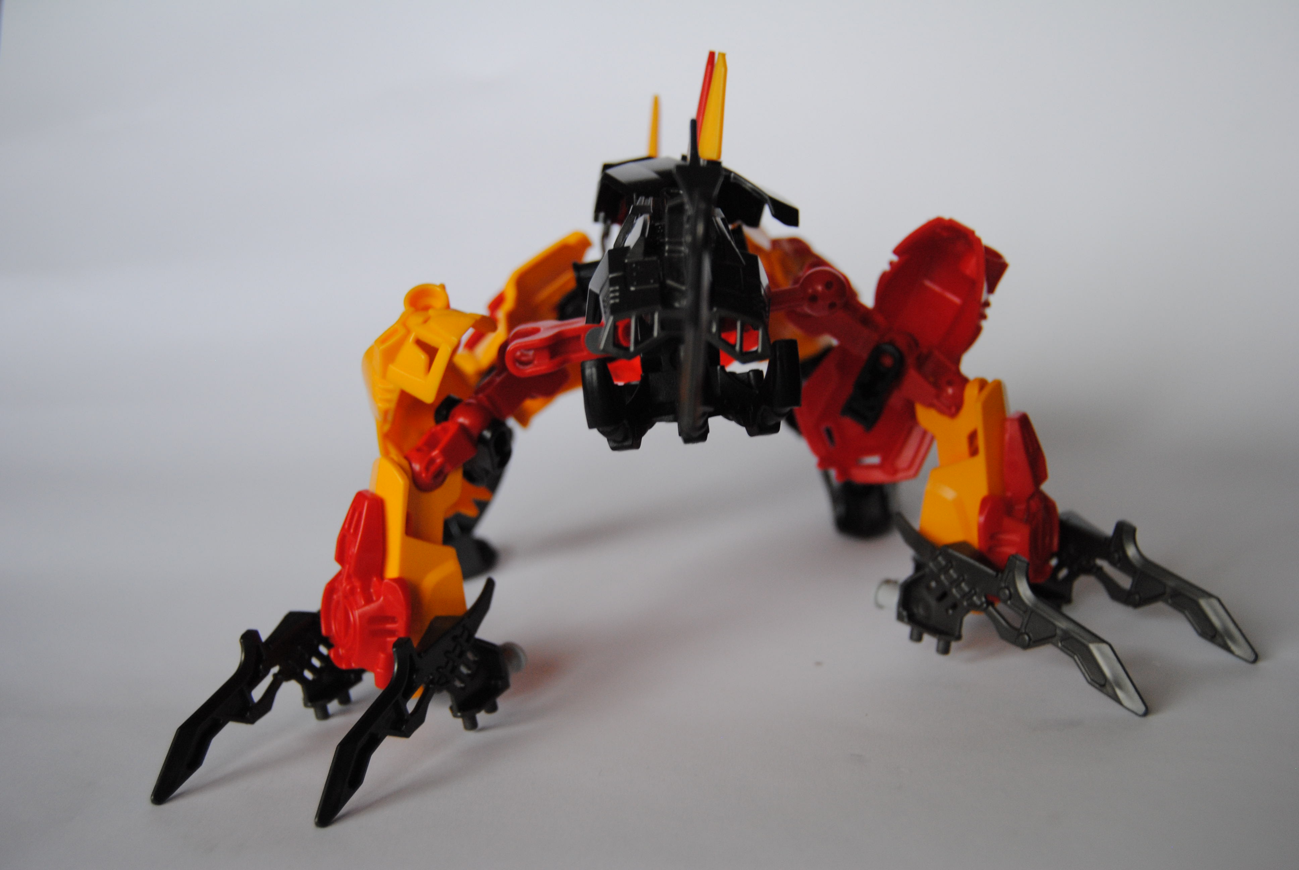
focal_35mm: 45
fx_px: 1626
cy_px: 435
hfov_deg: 43.6
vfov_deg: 29.9
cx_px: 650
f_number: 4.2
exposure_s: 1/25
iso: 400
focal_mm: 30
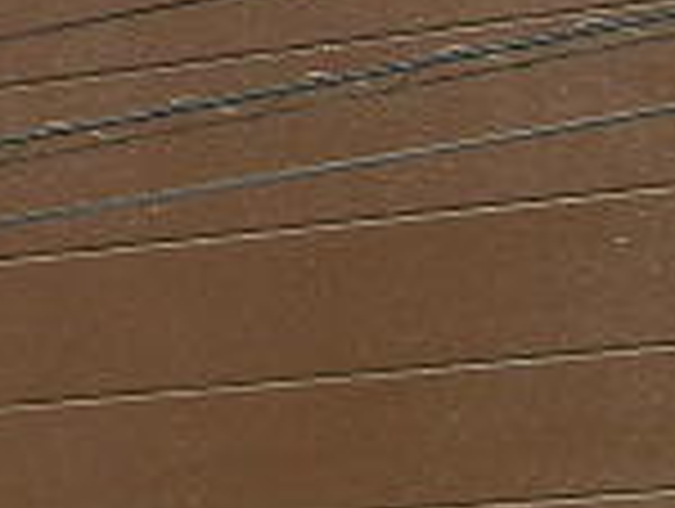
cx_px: -1053
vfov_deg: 6.3
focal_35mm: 232
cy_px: -243
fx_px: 4531
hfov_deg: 7.8
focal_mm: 5.7
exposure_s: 1/175
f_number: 4.9
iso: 71
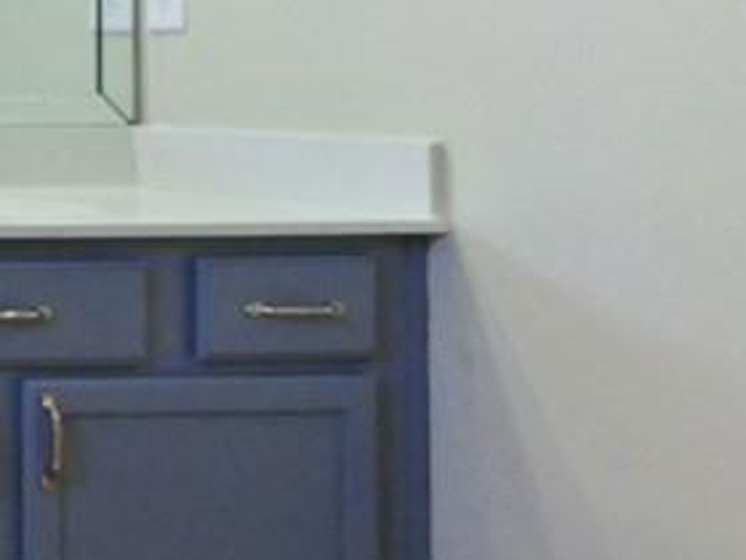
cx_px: -1108
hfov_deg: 14.3
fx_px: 1724
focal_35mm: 80
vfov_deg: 18.2
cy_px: 84
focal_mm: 7
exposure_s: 1/60
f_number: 4
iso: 1000
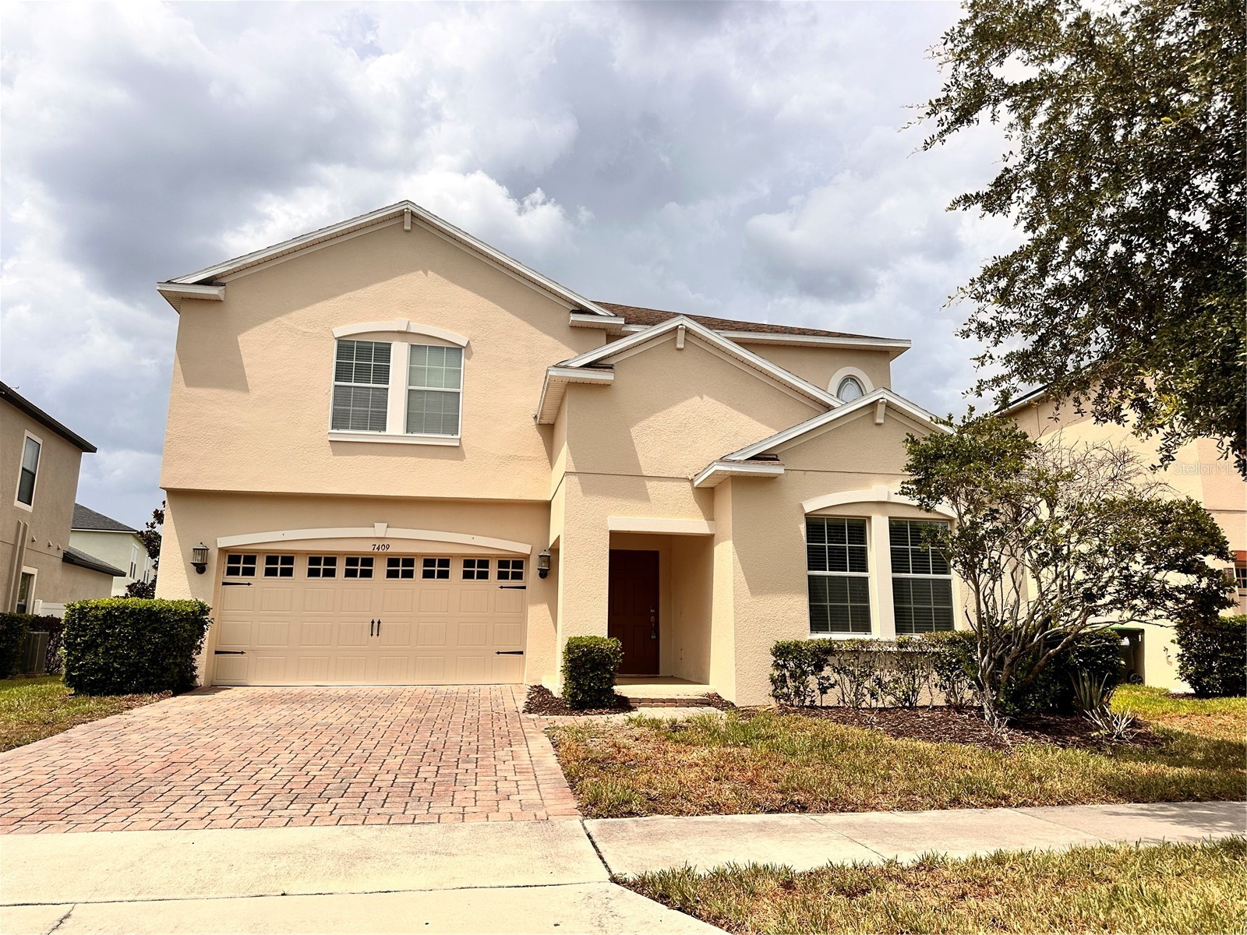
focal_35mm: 24
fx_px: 865
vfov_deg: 56.8
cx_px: 624
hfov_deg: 71.6
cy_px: 468
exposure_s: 1/6623
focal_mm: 6.86
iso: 80
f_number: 1.78
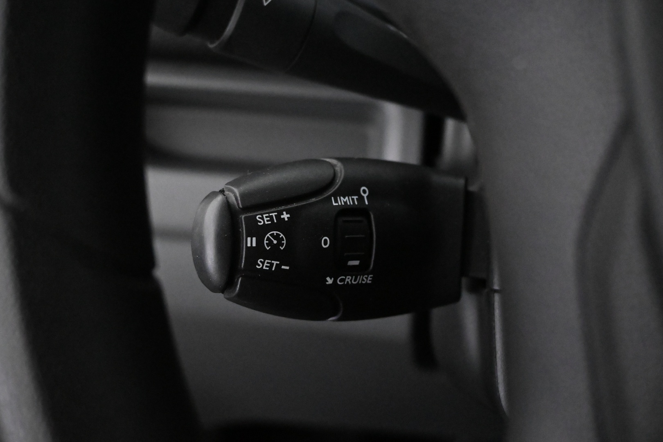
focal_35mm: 40
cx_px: 332
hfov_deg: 48.7
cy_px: 221
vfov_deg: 33.6
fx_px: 732
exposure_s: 1/40
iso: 11400
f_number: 4.5
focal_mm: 26.5
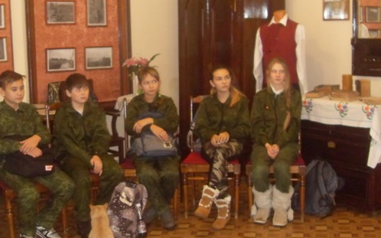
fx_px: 654
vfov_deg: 20.6
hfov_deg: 32.4
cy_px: 114
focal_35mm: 63
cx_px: 215
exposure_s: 1/45
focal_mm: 6.3
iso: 320
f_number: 2.8
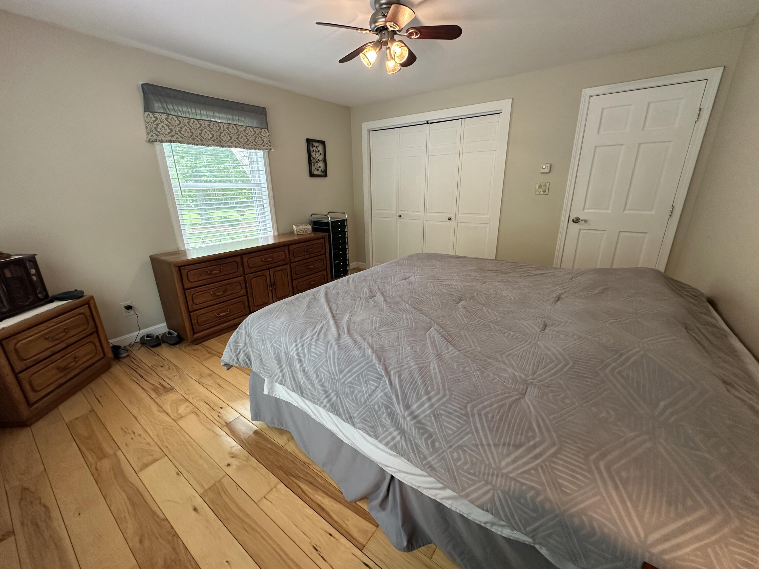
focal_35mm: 14
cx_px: 380
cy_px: 284
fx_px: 307
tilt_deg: -17.7
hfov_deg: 102.1
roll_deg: +1.4
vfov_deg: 85.7
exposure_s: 1/60
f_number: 2.2
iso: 160
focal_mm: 2.22
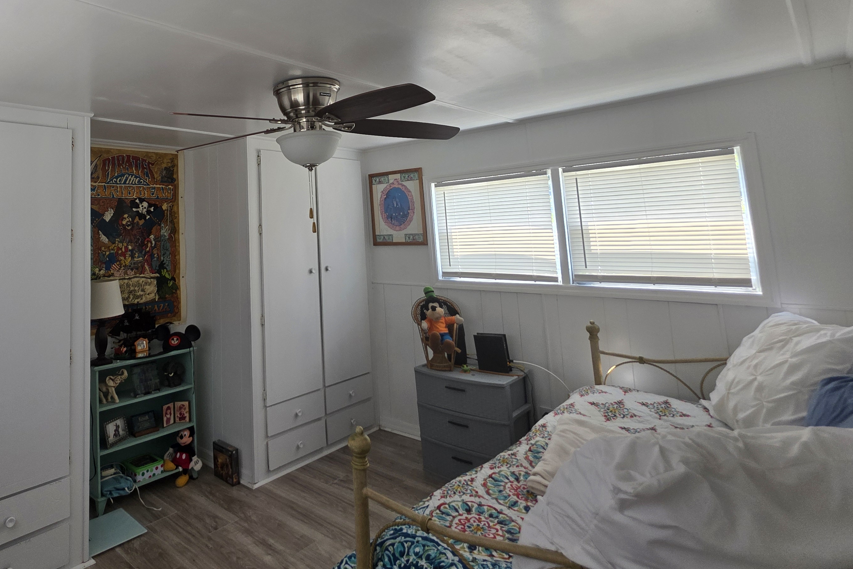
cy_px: 181
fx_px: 474
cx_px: 256
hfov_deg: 79.9
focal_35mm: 20
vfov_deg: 60.2
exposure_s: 1/120
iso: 64
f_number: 1.9
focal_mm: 2.2
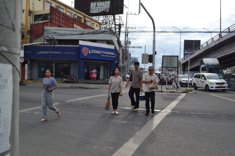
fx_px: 215
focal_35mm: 33
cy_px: 78
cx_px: 118
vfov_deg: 40.0
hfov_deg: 57.2
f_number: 6.3
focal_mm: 22
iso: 100
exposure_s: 1/160
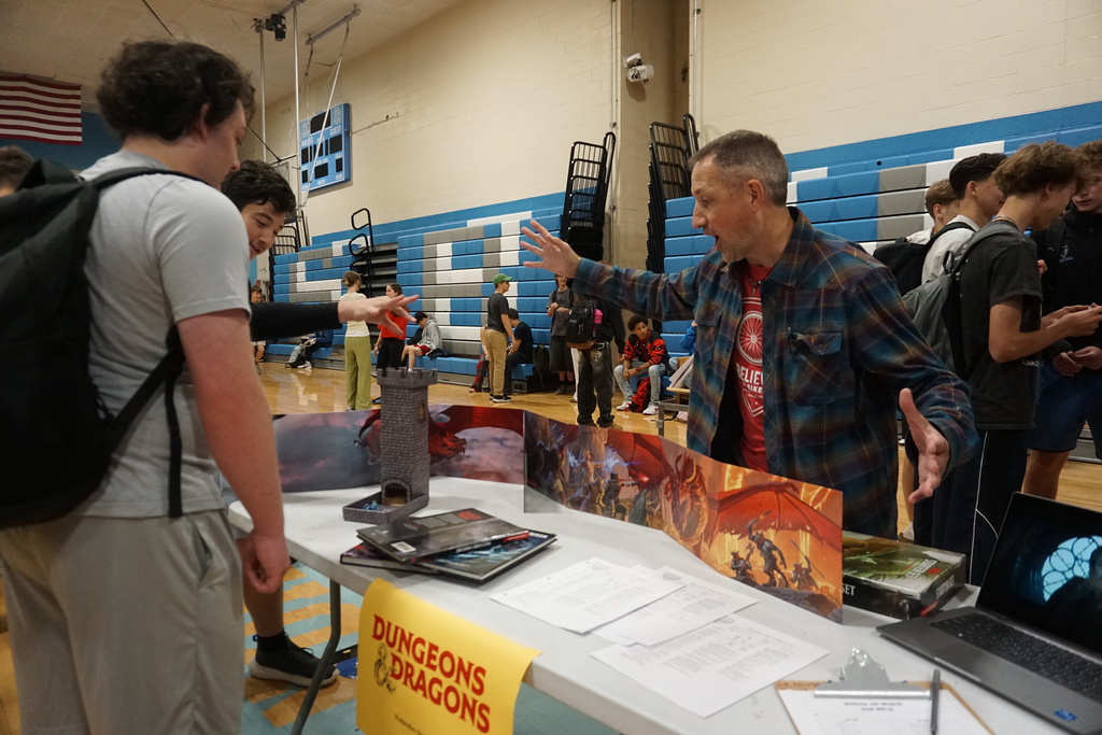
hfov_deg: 73.7
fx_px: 735
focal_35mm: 24
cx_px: 551
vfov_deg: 53.1
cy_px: 368
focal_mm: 16
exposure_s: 1/160
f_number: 3.5
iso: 1600
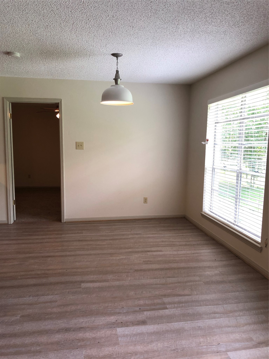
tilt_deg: -6.1
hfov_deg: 49.7
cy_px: 180
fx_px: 290
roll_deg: -0.3
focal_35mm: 28
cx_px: 134
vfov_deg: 63.4
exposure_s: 1/40
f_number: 1.8
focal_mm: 4
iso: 25
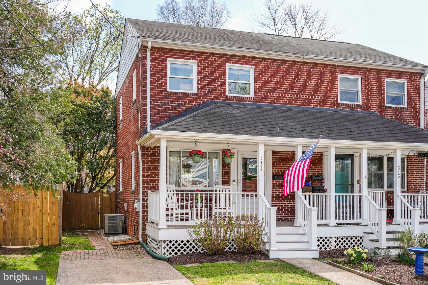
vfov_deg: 35.1
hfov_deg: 50.7
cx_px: 214
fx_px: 452
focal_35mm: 38
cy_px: 142
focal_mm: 38
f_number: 2.8
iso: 100
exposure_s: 1/1000
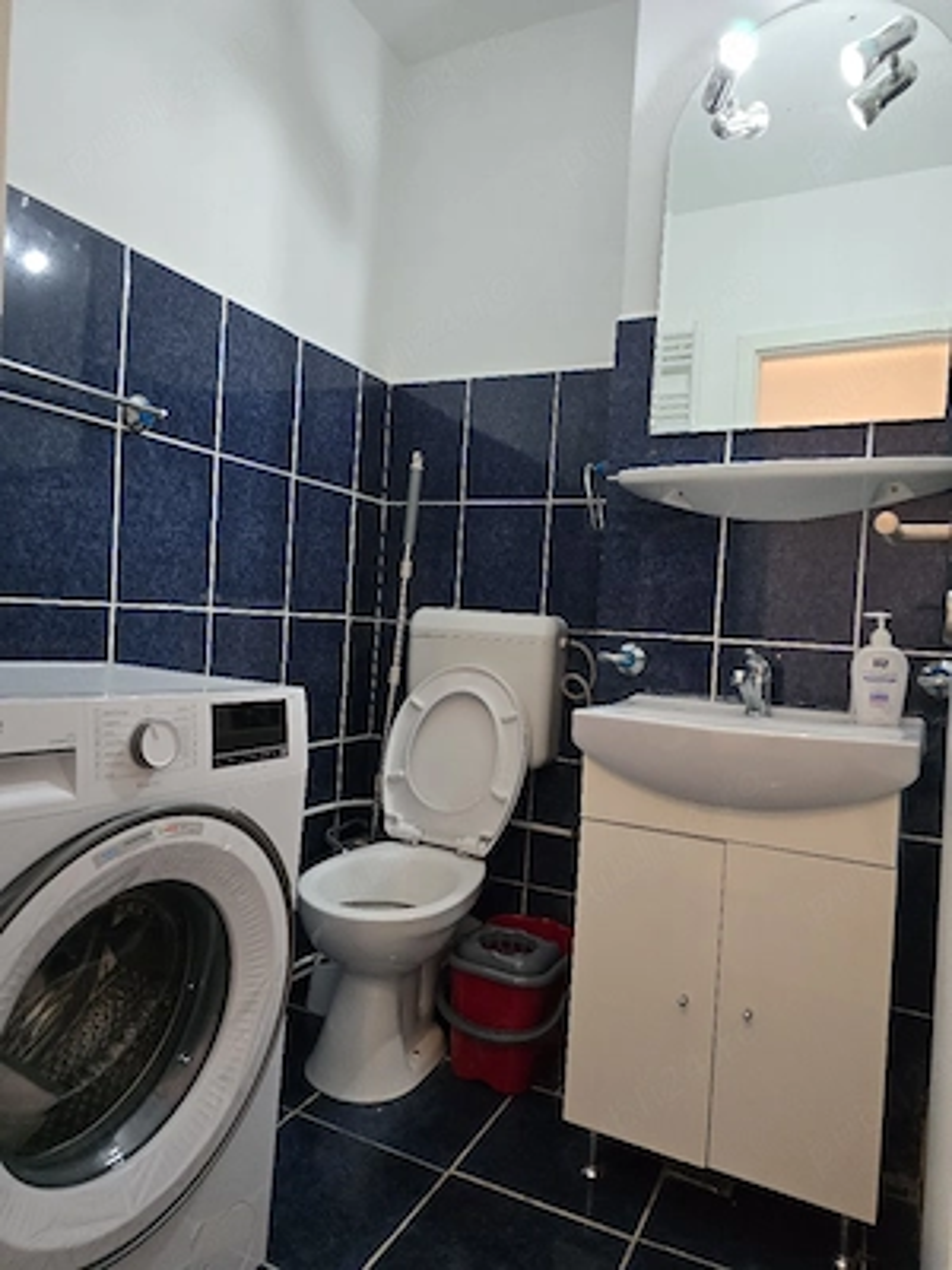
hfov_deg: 58.9
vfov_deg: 73.9
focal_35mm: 23
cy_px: 635
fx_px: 843
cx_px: 476
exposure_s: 1/101
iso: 800
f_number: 1.7
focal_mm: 6.3
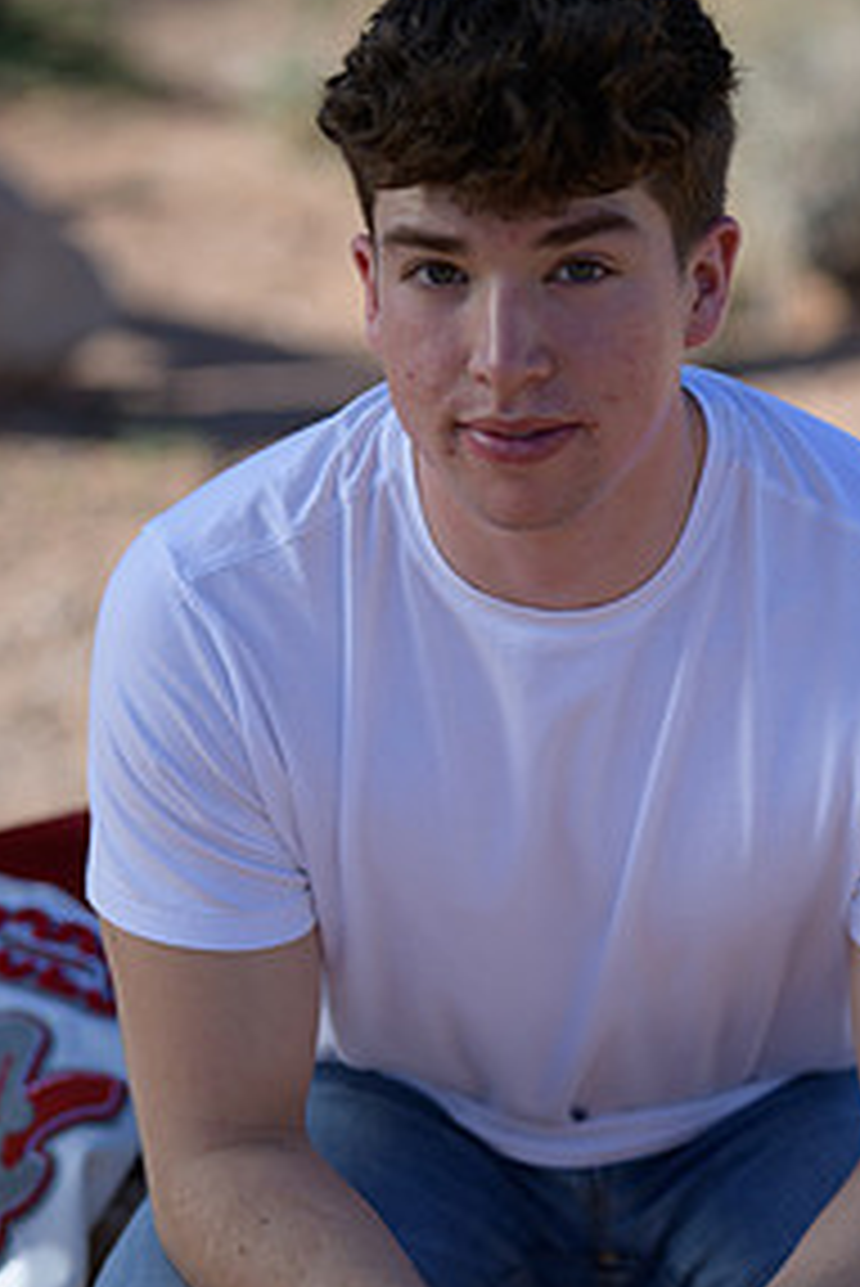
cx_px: 626
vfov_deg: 11.7
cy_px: 832
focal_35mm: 176
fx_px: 6299
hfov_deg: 7.8
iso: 200
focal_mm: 112
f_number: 2.8
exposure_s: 1/3200
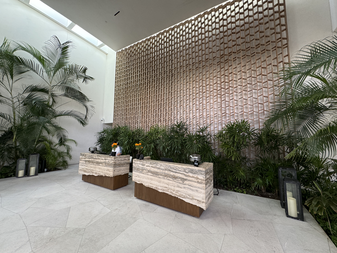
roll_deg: -0.6
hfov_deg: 102.1
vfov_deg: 85.7
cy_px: 126
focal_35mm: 14
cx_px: 168
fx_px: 136
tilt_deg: +3.9
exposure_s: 1/99
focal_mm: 2.22
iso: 125
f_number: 2.2
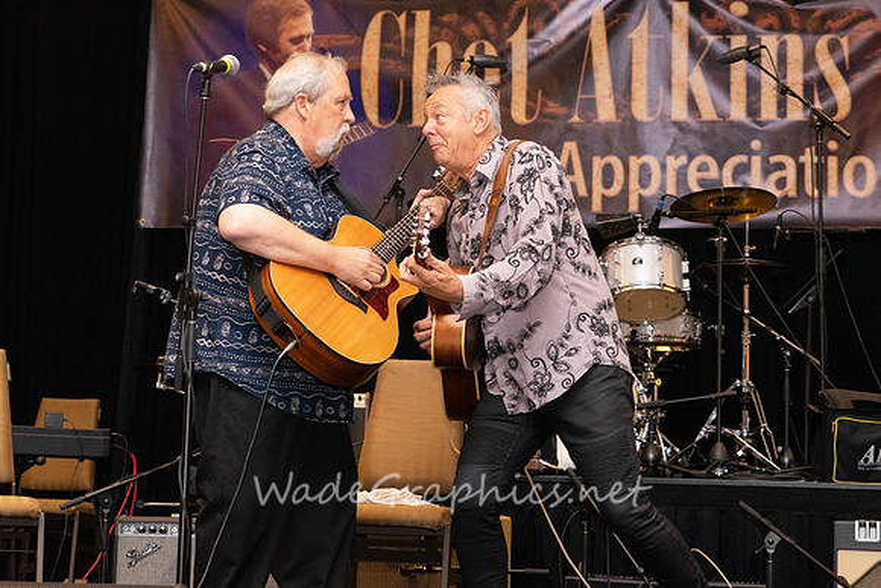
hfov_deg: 24.3
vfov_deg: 16.3
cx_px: 440
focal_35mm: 84
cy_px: 215
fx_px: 2047
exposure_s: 1/200
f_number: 5
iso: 4000
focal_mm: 66
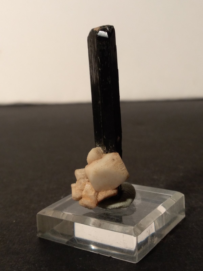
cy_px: 136
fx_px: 203
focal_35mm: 26
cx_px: 102
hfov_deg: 53.1
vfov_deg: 67.3
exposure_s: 1/33.3
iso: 159
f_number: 2
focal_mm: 3.54
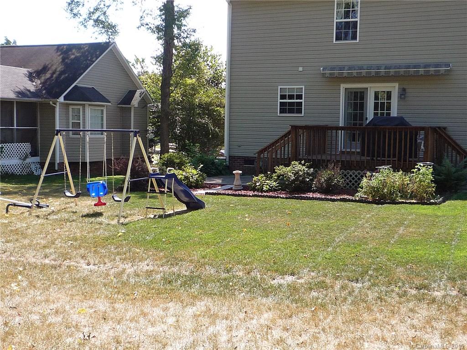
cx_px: 234
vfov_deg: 32.2
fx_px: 607
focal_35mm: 45
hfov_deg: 42.1
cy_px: 175
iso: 100
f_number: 2.8
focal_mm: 4.4
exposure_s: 1/400
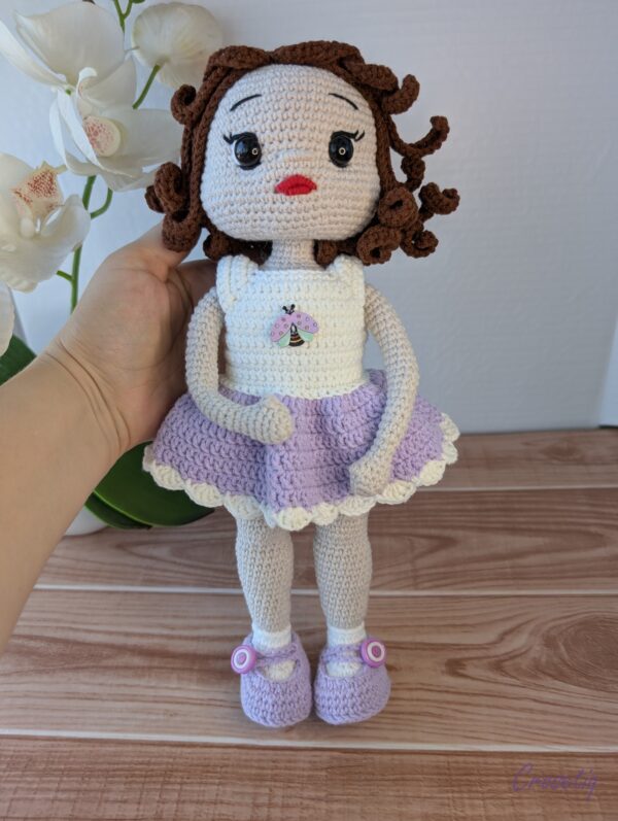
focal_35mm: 24
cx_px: 309
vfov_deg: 71.5
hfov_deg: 56.9
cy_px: 410
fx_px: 570
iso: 21
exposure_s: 1/28.6
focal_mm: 6.9
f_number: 1.68
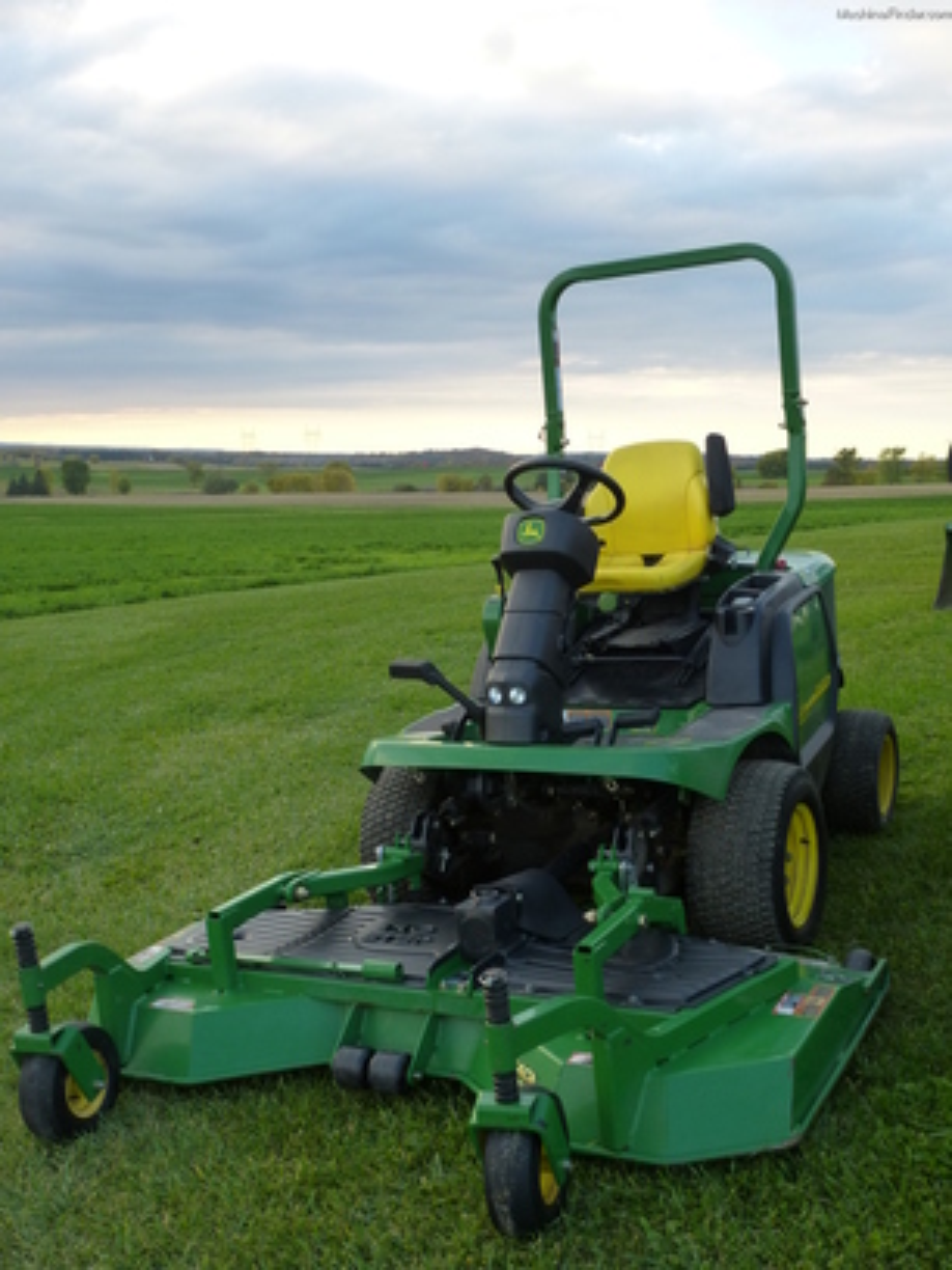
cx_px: 476
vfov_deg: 49.0
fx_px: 1393
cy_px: 635
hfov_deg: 37.7
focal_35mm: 38
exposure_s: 1/125
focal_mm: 6.8
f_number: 3.8
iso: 160
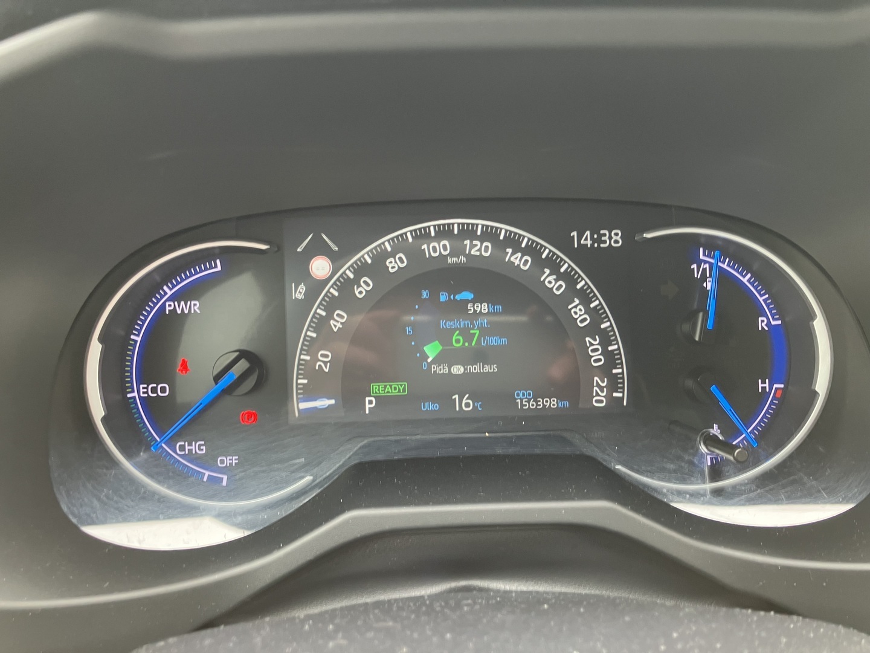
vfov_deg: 49.7
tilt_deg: -21.4
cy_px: 326
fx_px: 704
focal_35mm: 28
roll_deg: -0.2
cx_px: 435
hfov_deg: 63.4
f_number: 1.8
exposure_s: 1/49
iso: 80
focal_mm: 3.99
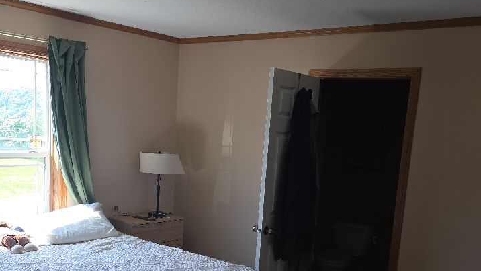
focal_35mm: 42
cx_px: 229
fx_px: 536
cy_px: 208
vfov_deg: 27.9
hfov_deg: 48.3
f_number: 1.7
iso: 20
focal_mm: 6.3
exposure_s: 1/60
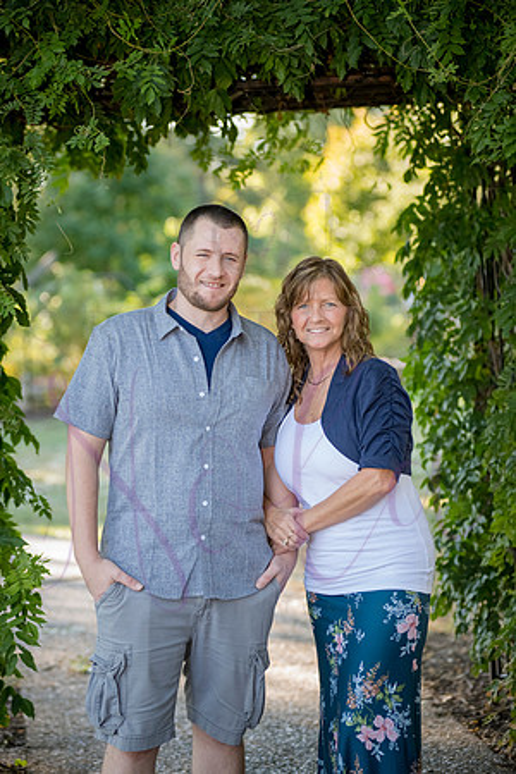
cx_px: 258
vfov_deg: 20.4
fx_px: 2150
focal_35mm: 100
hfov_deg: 13.7
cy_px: 387
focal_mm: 100
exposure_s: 1/320
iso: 800
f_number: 3.5
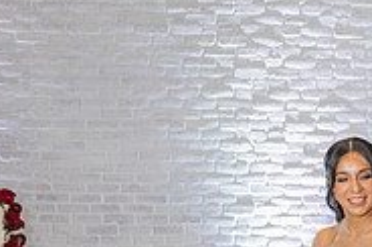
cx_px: 452
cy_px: 360
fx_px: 1454
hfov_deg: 14.1
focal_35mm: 141
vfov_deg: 9.4
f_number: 2.8
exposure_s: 1/200
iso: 2000
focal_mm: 34
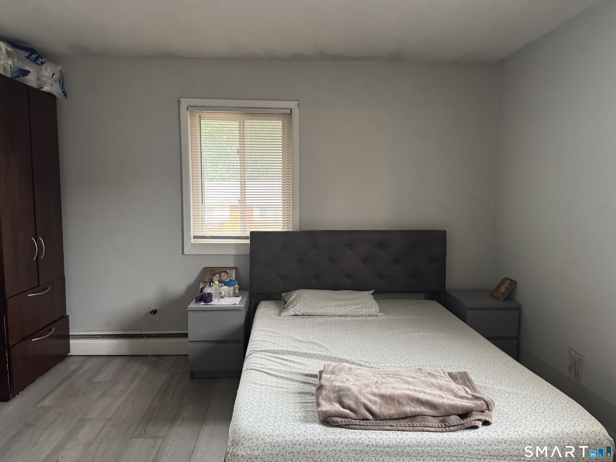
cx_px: 308
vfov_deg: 56.8
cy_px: 231
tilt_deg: -4.6
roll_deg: -0.9
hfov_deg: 71.6
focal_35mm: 24
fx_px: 427
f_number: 1.78
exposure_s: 1/60
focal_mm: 6.76
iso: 500
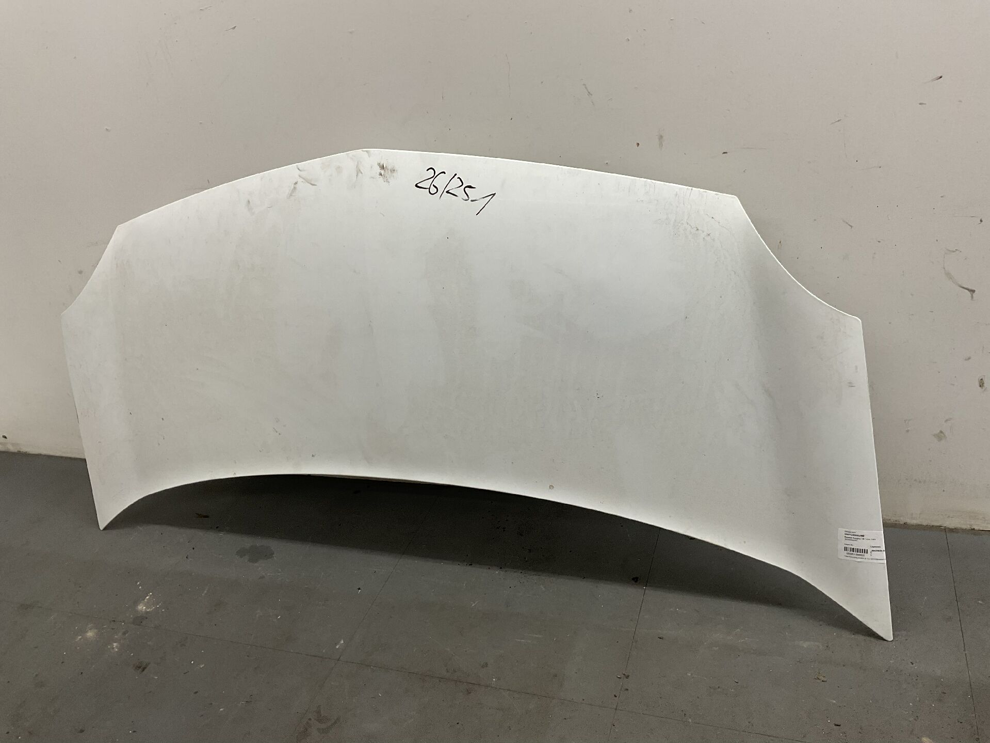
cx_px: 495
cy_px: 372
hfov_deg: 61.7
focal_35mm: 29
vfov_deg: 48.2
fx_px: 829
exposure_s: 1/100
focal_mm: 3
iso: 40
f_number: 1.8
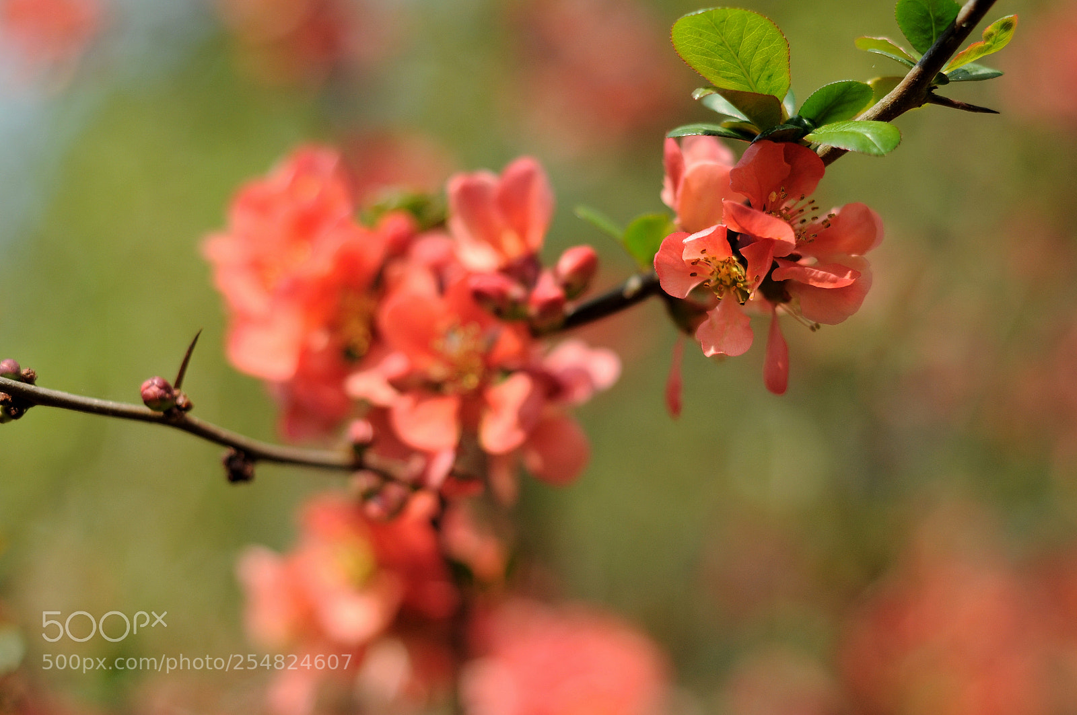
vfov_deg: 18.1
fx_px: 2241
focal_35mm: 75
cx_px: 538
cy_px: 358
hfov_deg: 27.0
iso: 200
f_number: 2.5
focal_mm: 50
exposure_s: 1/2500
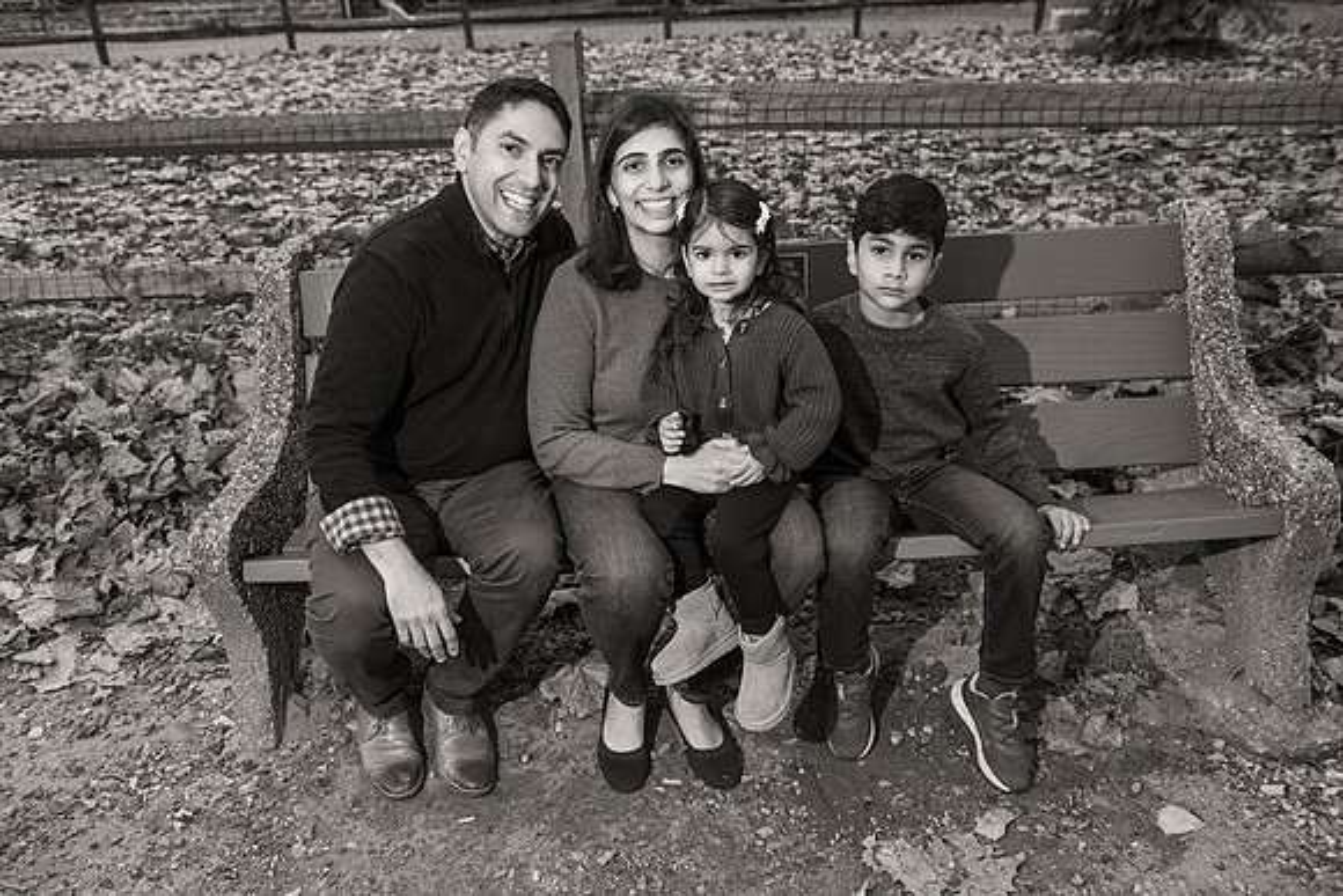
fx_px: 1142
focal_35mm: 31
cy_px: 444
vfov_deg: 42.8
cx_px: 643
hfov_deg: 60.9
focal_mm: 29
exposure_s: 1/100
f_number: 4
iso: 1000
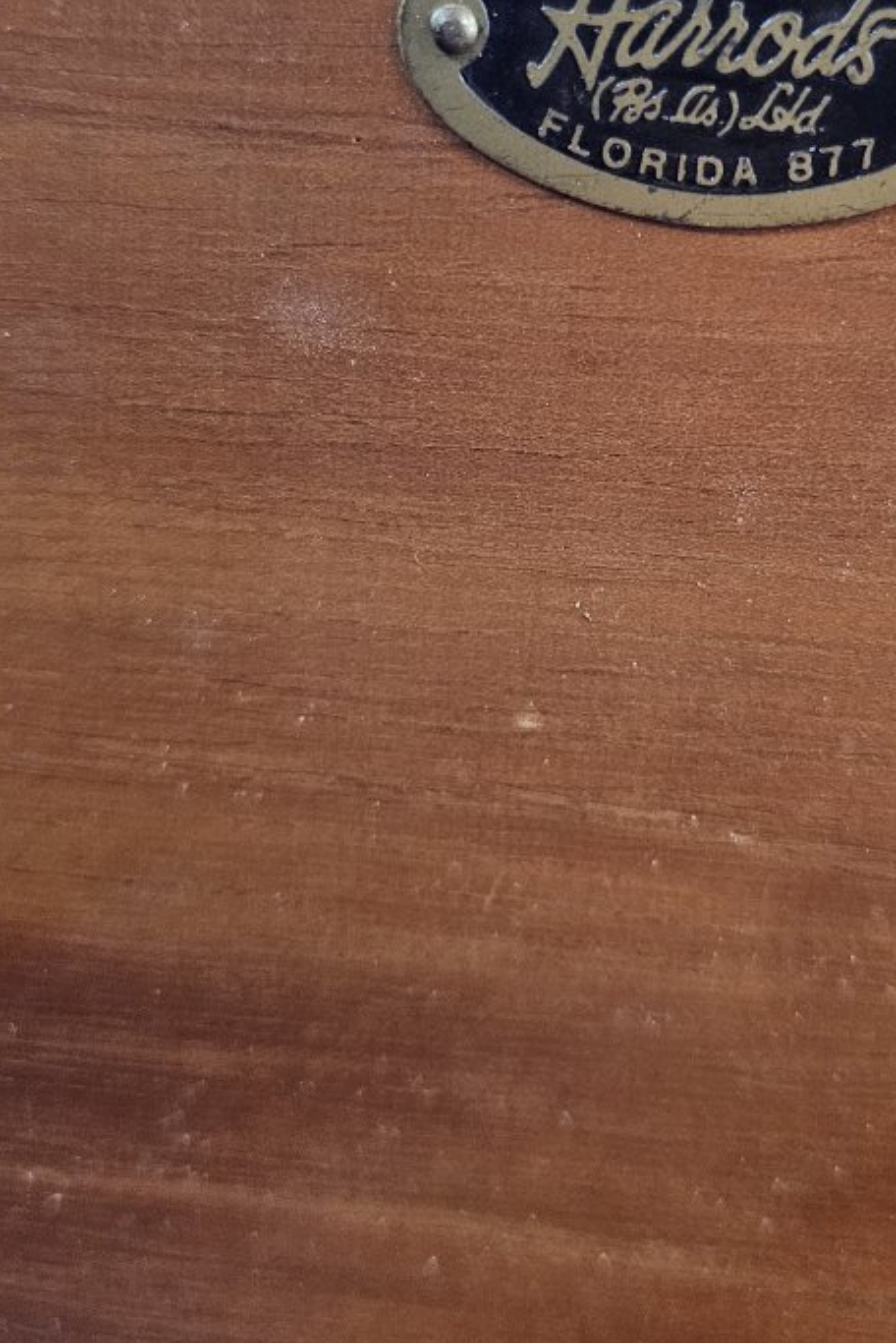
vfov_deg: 45.7
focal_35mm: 42
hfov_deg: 31.6
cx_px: 609
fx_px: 1566
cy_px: 452
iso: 500
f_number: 1.7
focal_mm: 6.3
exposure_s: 1/33.3
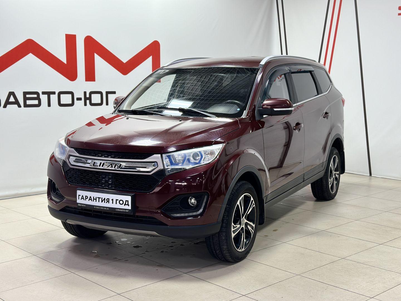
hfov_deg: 39.7
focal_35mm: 48
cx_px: 200
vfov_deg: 30.3
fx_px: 556
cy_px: 150
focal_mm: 6.86
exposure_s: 1/100
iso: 100
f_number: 1.78
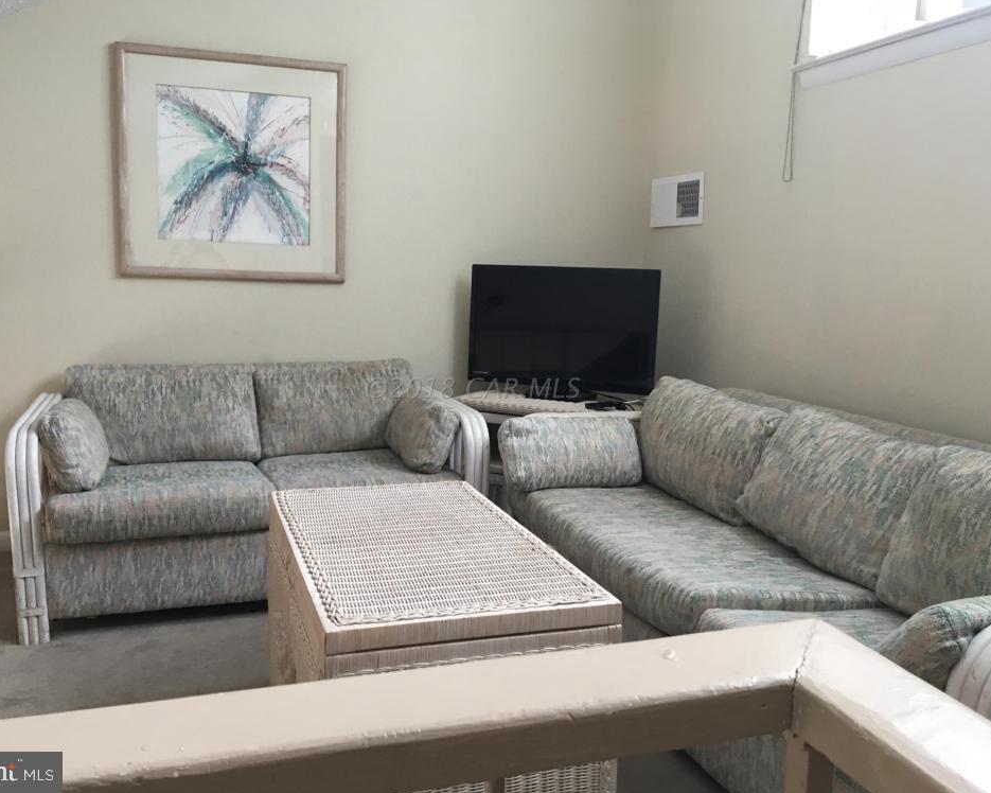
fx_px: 909
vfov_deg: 47.1
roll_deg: -0.3
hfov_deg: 57.2
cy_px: 388
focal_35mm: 31
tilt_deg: -5.2
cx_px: 473
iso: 80
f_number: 2.2
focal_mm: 4.15
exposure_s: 1/30
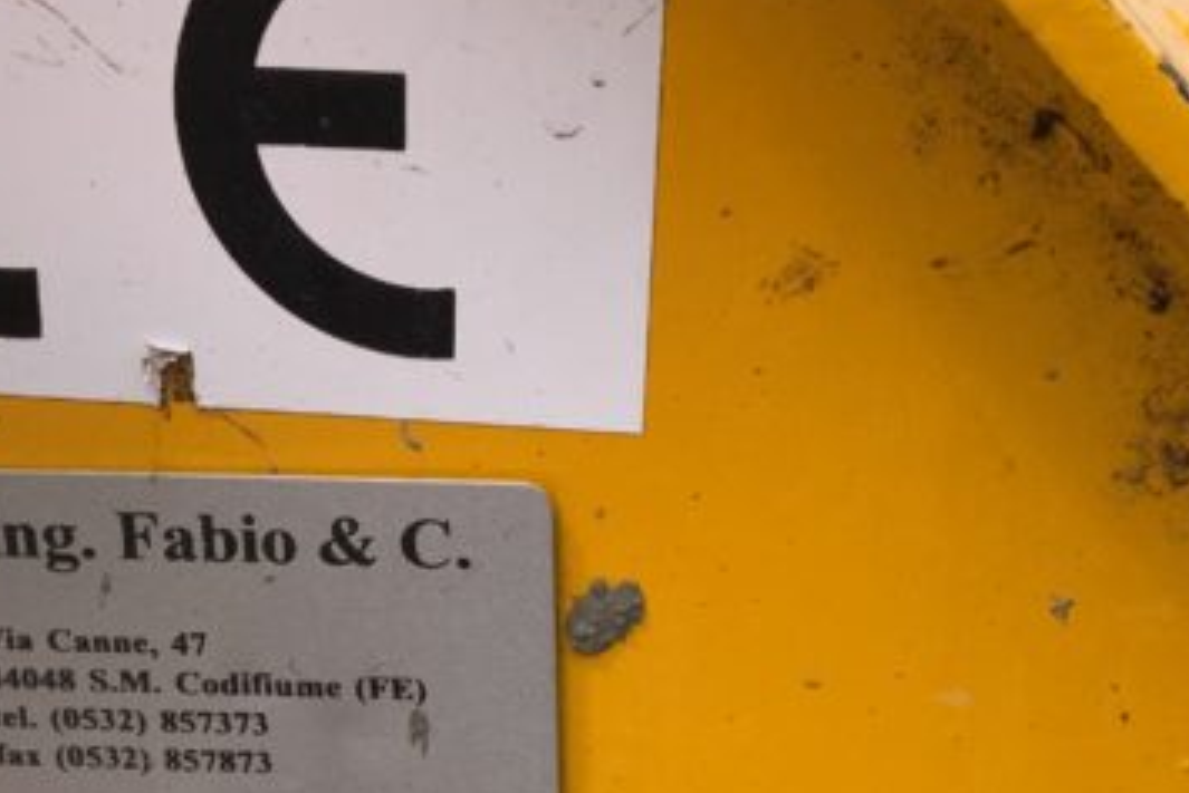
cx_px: 439
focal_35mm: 87
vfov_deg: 15.5
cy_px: 706
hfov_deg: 23.3
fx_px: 2874
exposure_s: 1/657
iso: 16
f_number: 1.8
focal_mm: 3
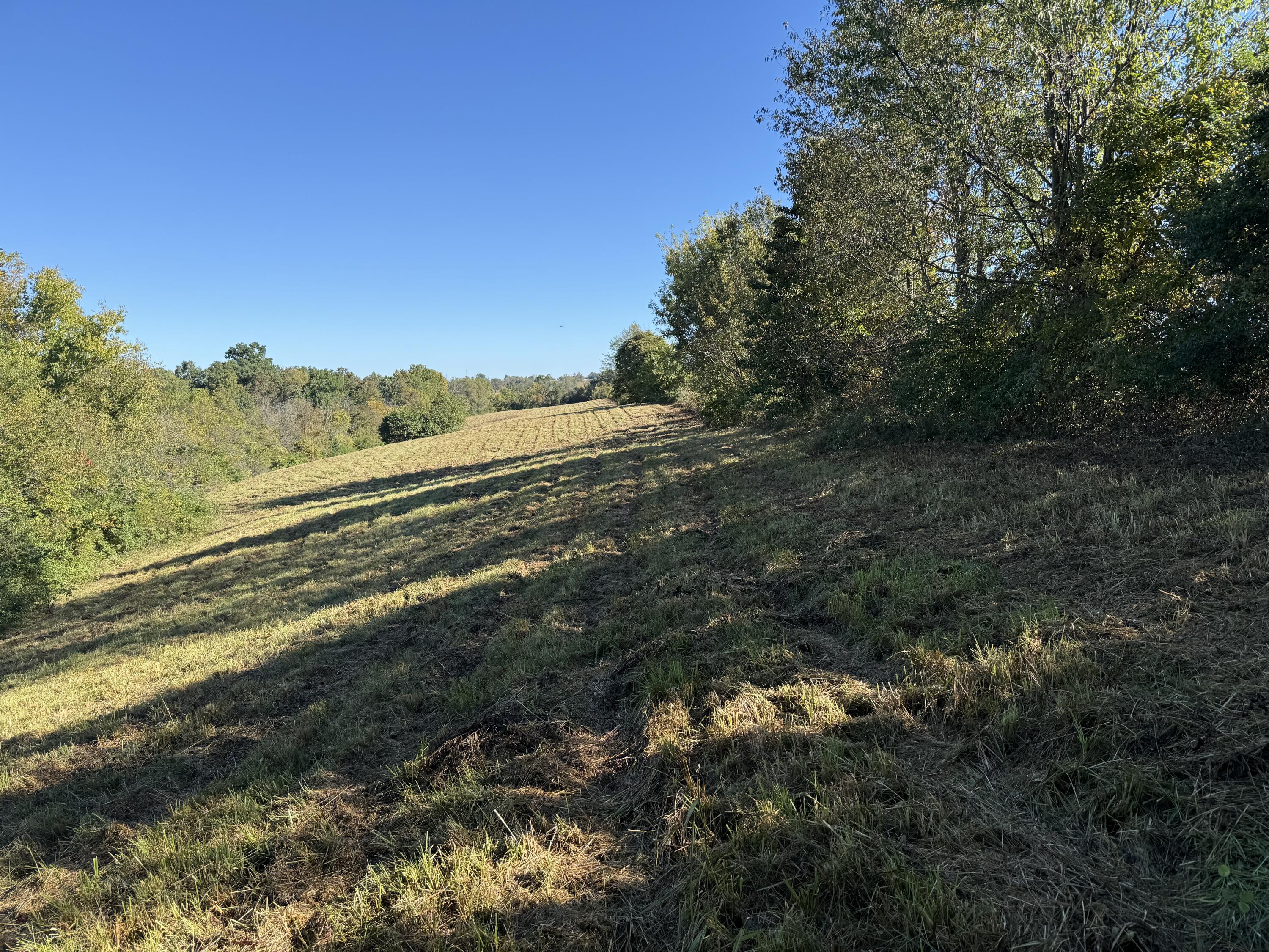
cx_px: 634
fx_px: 880
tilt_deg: -5.8
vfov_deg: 56.8
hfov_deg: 71.6
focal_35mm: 24
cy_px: 476
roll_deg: +2.5
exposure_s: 1/2110
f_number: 1.78
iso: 80
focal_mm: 6.76
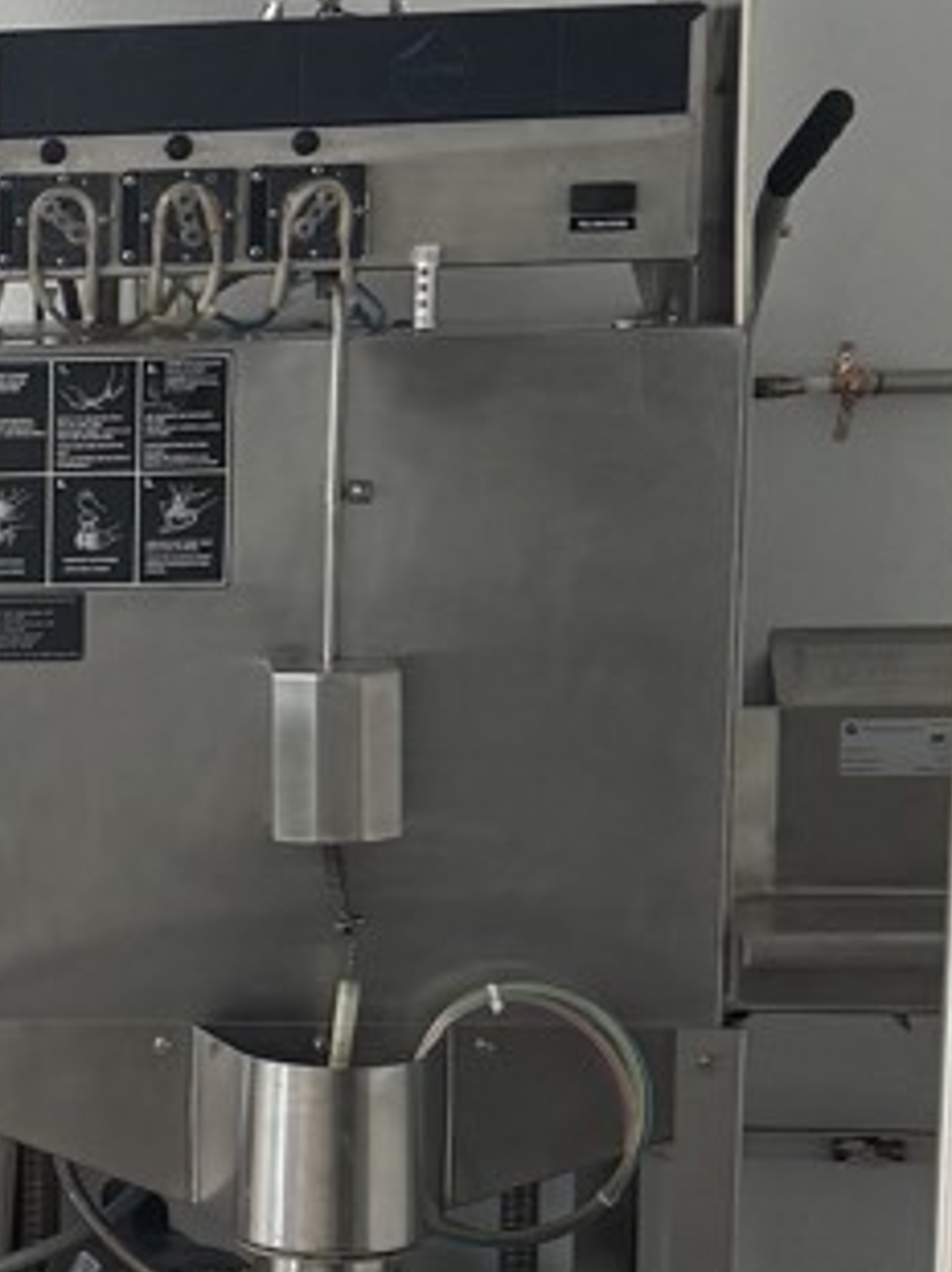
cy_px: 972
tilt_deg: -8.9
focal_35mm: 124
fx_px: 4553
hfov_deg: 11.1
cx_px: -767
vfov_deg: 15.8
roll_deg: +1.2
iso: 64
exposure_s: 1/120
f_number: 1.78
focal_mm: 6.76
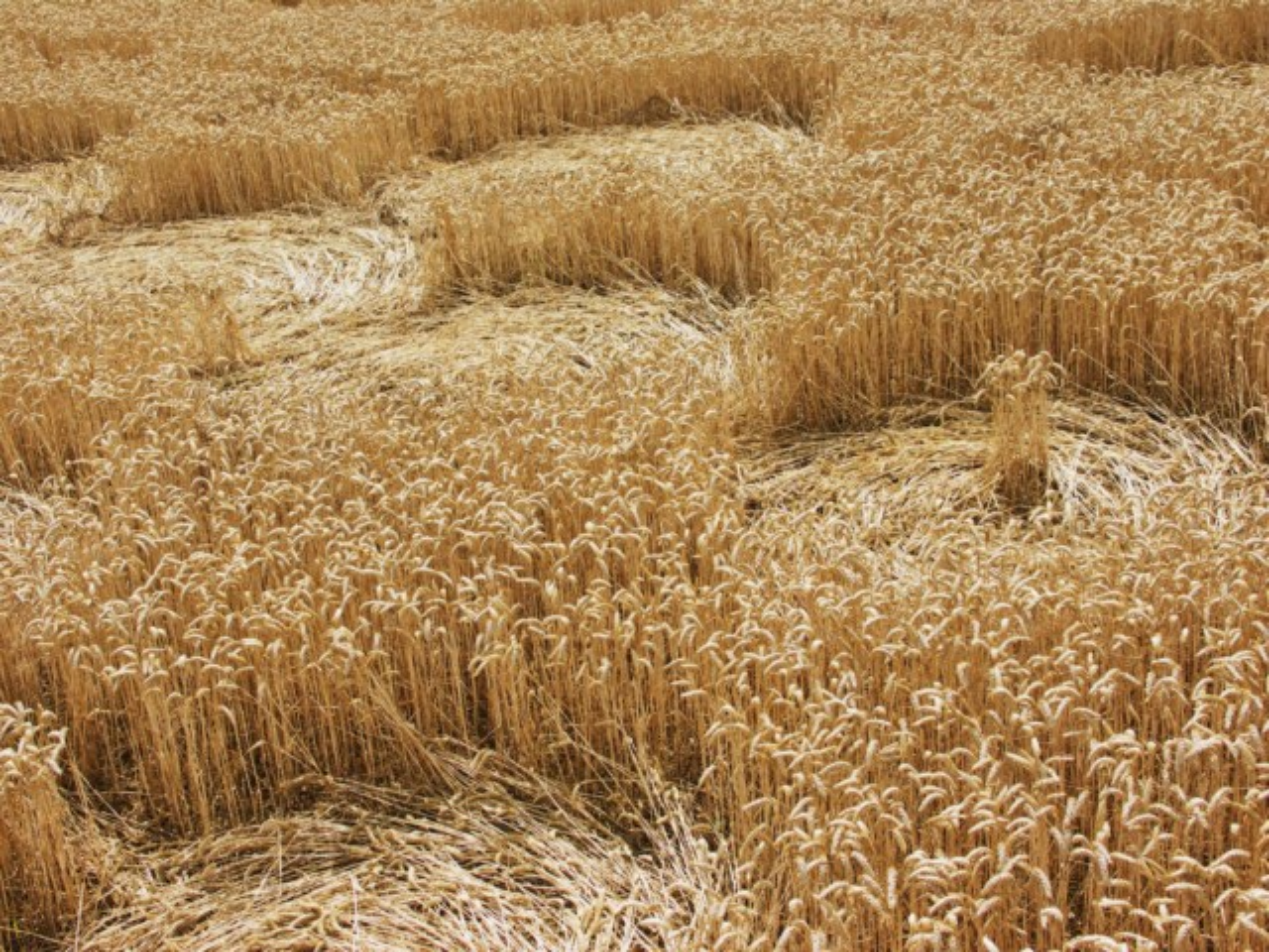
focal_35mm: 55
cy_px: 476
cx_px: 634
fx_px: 2016
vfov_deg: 26.6
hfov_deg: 34.9
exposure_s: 1/320
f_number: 5.6
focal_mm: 14.2
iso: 50
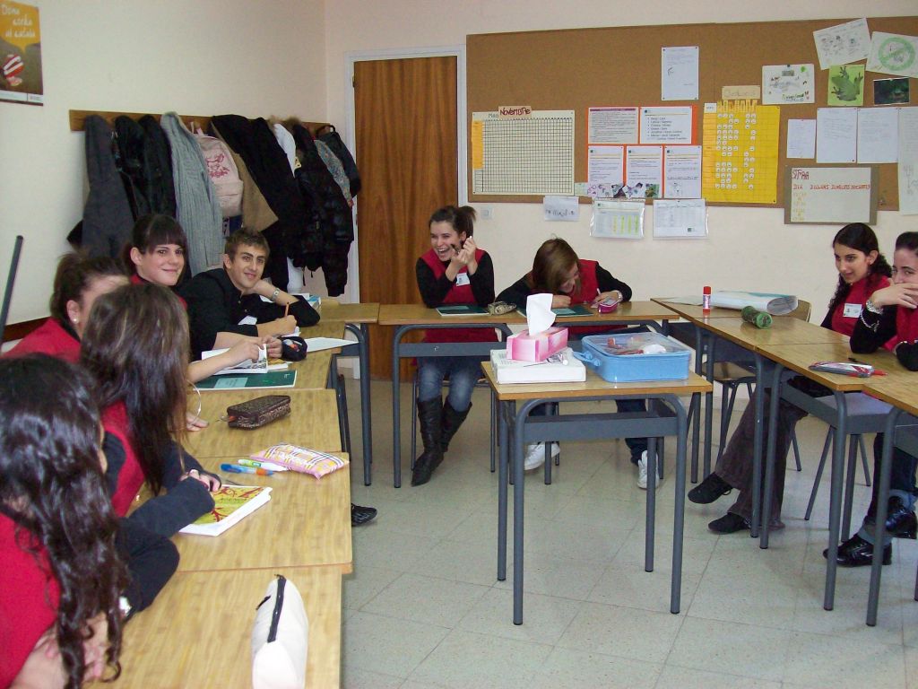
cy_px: 344
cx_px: 459
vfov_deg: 39.7
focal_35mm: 36
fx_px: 955
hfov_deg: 51.4
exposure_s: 1/64
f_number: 2.7
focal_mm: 6
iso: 200
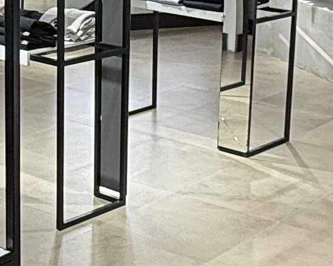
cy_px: 76
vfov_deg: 15.2
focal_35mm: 101
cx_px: 106
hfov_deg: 18.9
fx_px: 995
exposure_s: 1/120
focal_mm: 2.22
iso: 100
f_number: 2.2
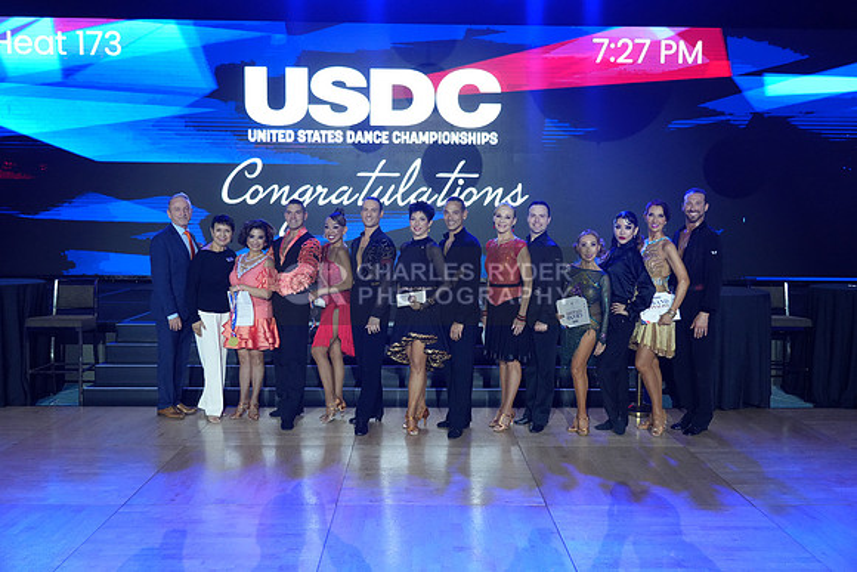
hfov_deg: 60.3
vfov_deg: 42.3
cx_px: 428
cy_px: 286
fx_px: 738
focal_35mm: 31
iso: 3200
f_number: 4
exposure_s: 1/640
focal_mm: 31
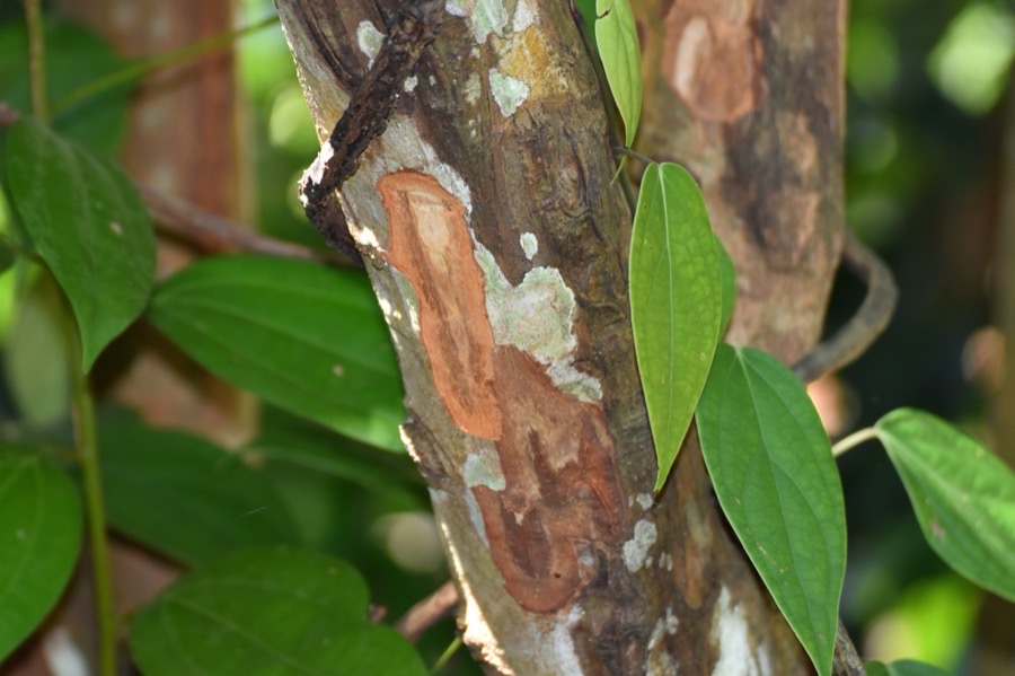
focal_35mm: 174
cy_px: 338
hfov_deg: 11.8
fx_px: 4903
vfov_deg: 7.9
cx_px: 508
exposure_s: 1/80
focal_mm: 116
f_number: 4.5
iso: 800
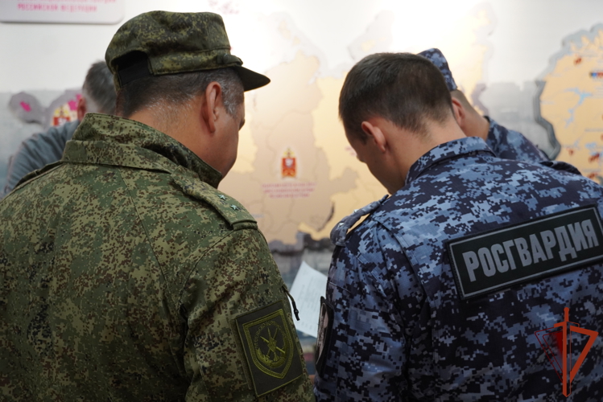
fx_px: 855
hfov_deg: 38.9
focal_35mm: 51
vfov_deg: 26.5
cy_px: 201
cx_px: 302
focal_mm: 34
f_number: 4.5
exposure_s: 1/160
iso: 1000
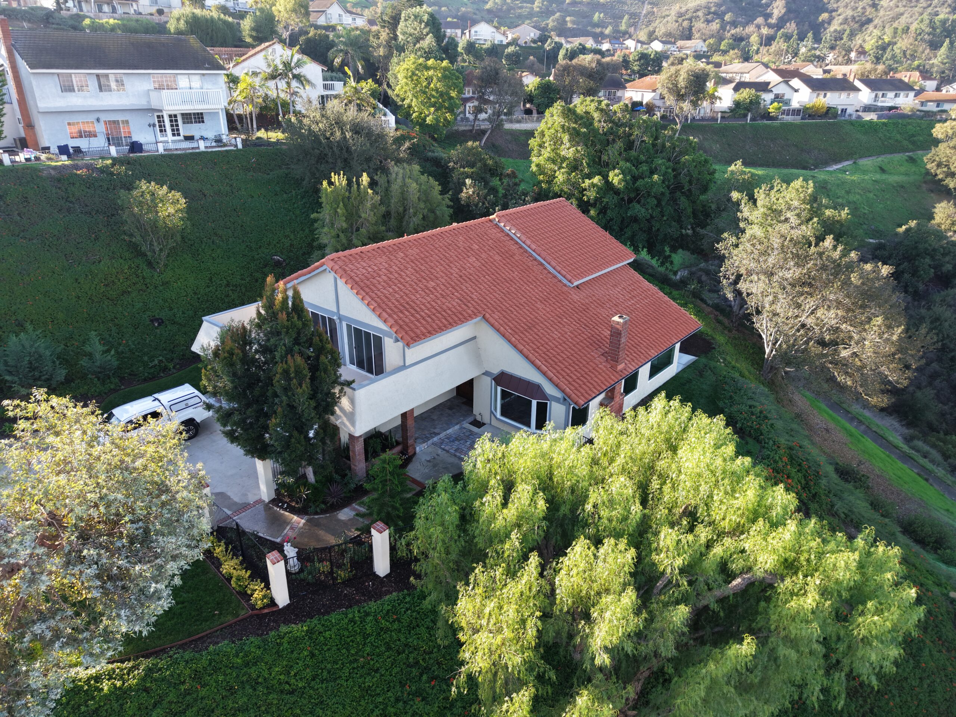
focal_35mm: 24
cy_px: 358
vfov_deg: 56.8
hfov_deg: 71.6
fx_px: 663
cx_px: 478
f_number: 1.8
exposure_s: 1/500
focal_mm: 8.67
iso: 140
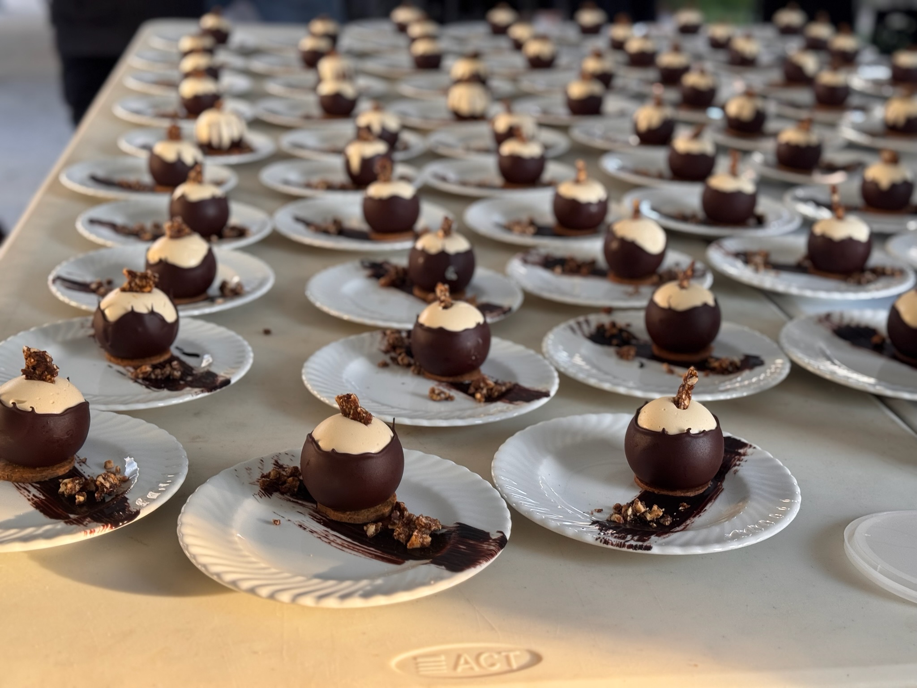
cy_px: 344
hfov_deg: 39.7
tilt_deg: -23.8
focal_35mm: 48
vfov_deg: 30.3
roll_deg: -1.8
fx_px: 1272
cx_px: 458
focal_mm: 6.76
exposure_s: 1/121
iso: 80
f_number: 1.78
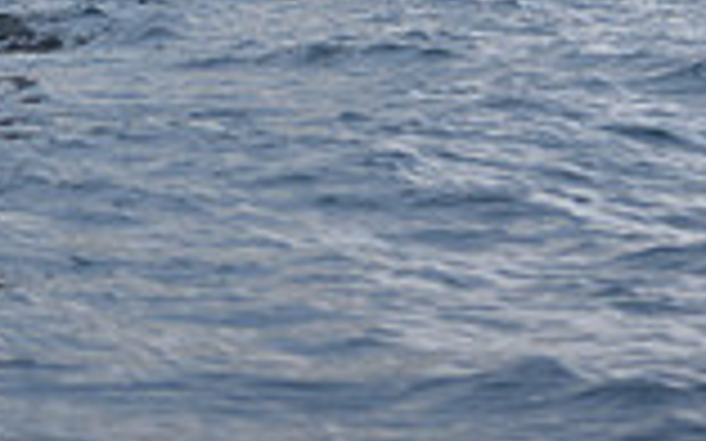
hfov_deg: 6.5
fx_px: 6174
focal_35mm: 321
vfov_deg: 4.0
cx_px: -97
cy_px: -814
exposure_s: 1/640
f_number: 4.5
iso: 400
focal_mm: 85
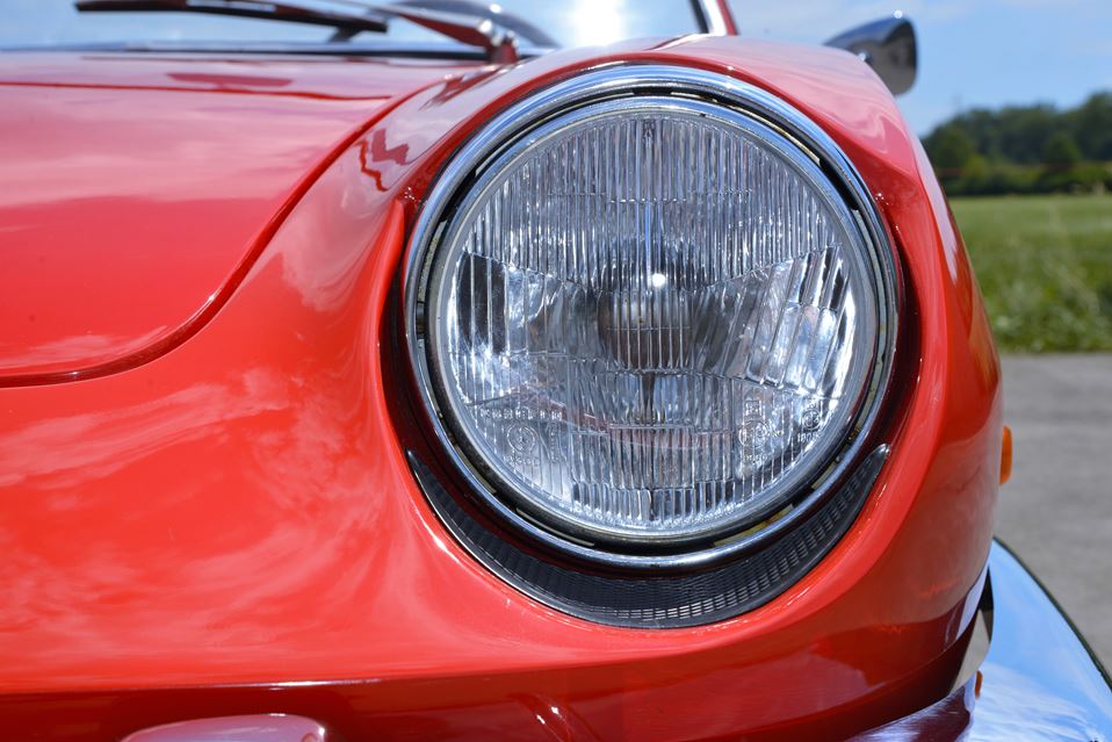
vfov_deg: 24.6
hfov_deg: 36.2
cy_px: 371
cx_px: 556
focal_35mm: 55
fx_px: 1699
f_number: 11
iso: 100
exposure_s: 1/200
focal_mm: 55
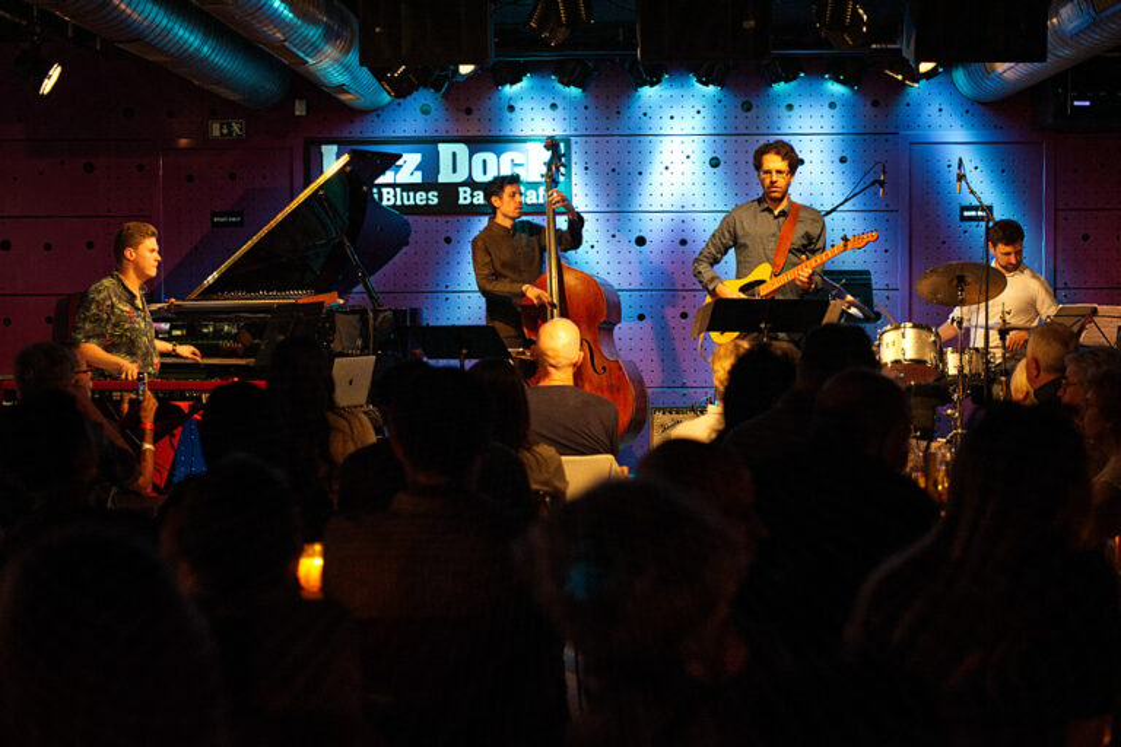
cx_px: 560
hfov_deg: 33.4
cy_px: 374
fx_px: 1868
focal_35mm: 60
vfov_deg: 22.6
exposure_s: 1/160
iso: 2000
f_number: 2.8
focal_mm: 60
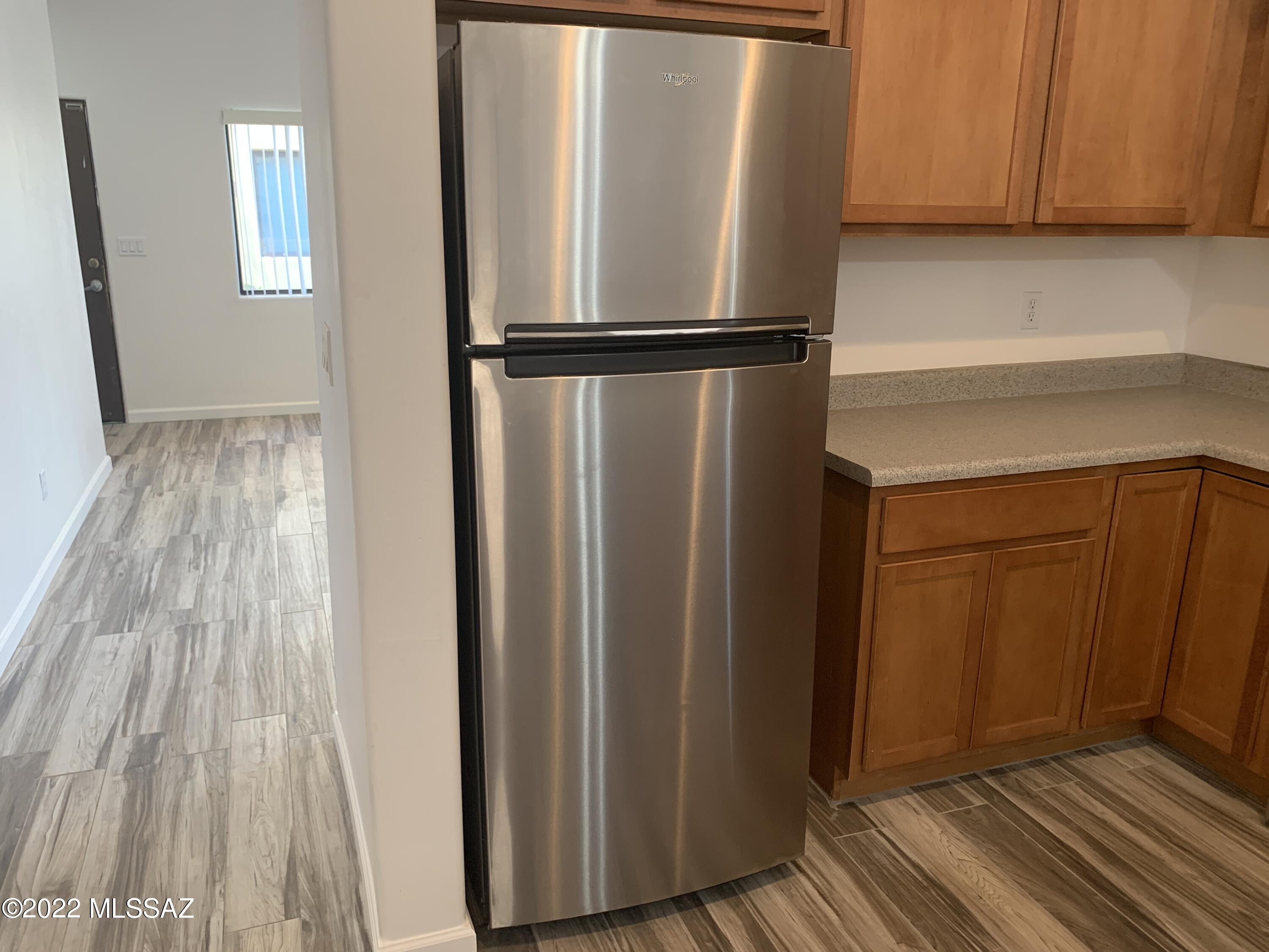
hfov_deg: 67.3
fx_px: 953
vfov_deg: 53.1
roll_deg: -0.1
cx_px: 634
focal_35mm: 26
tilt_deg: -15.8
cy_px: 476
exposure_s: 1/60
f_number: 1.8
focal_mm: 4.25
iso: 80
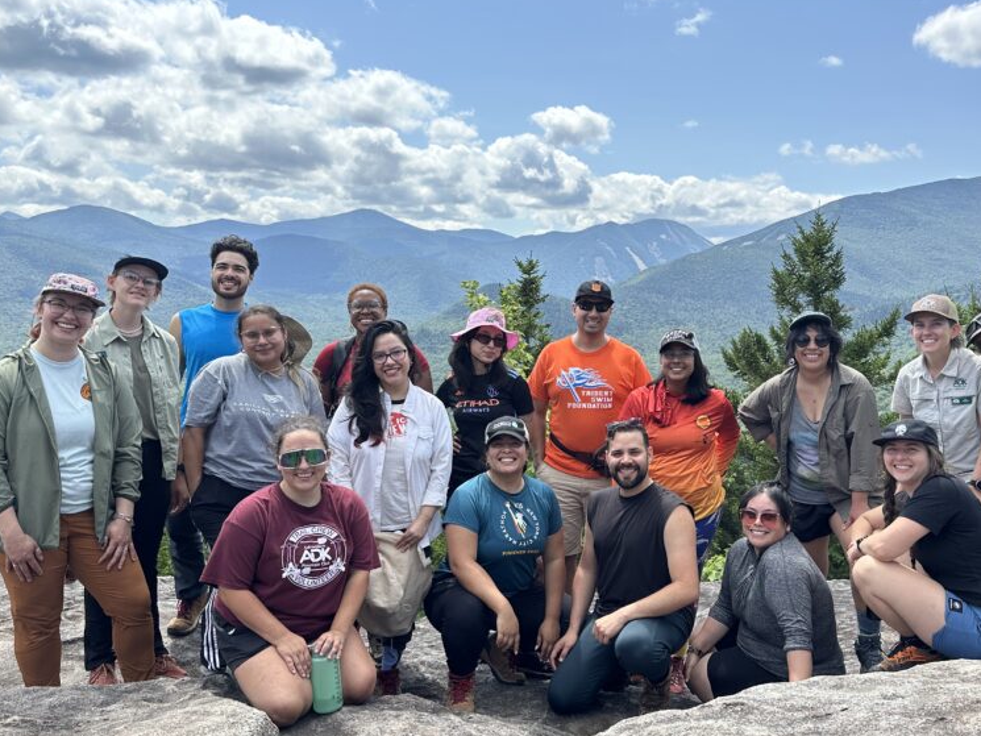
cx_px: 565
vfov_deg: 42.9
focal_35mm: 33
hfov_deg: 55.1
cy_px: 386
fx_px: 935
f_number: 1.78
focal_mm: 6.86
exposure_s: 1/3472
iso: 80
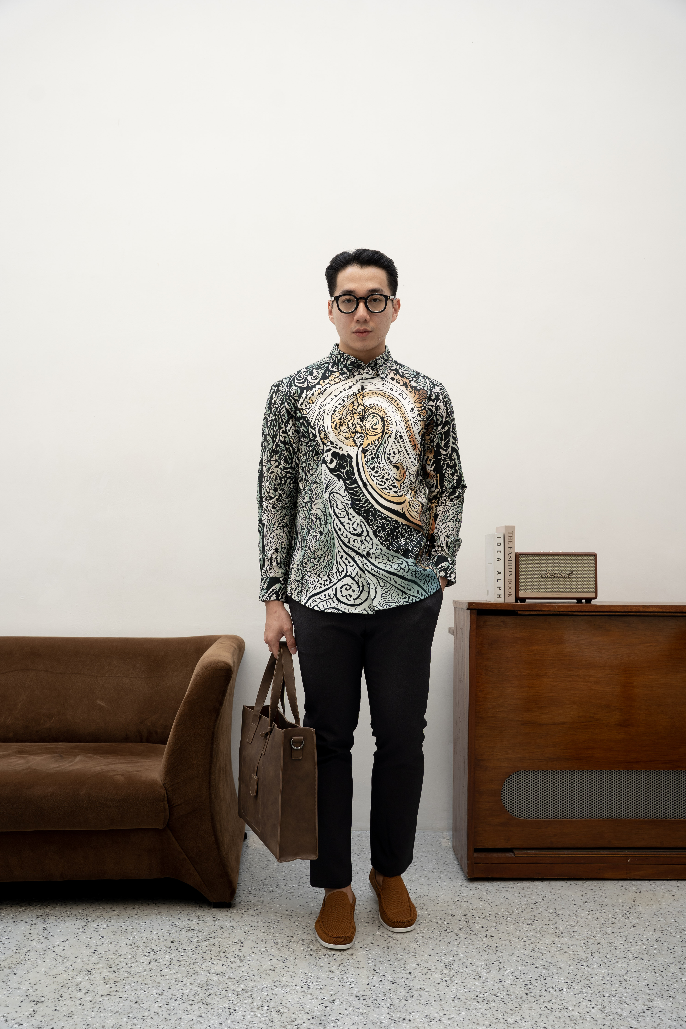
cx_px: 343
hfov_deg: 39.5
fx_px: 955
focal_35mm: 33
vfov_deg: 56.6
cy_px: 514
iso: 160
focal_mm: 33.4
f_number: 5
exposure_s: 1/160
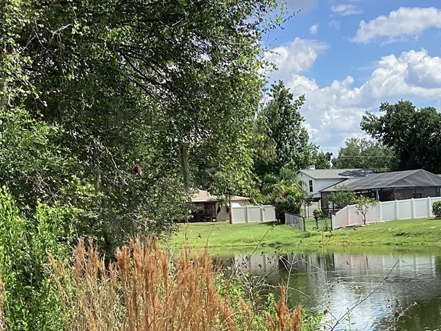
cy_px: 316
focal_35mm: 78
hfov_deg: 24.2
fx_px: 994
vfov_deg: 18.5
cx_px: 413
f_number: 2.4
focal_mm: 3.3
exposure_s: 1/1006
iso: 25
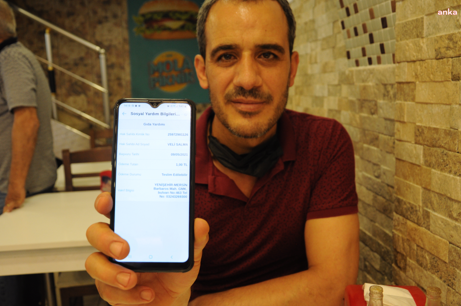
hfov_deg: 51.9
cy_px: 152
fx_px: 473
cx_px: 228
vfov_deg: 35.9
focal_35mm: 37
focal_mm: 22
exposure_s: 1/50
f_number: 3.8
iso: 500
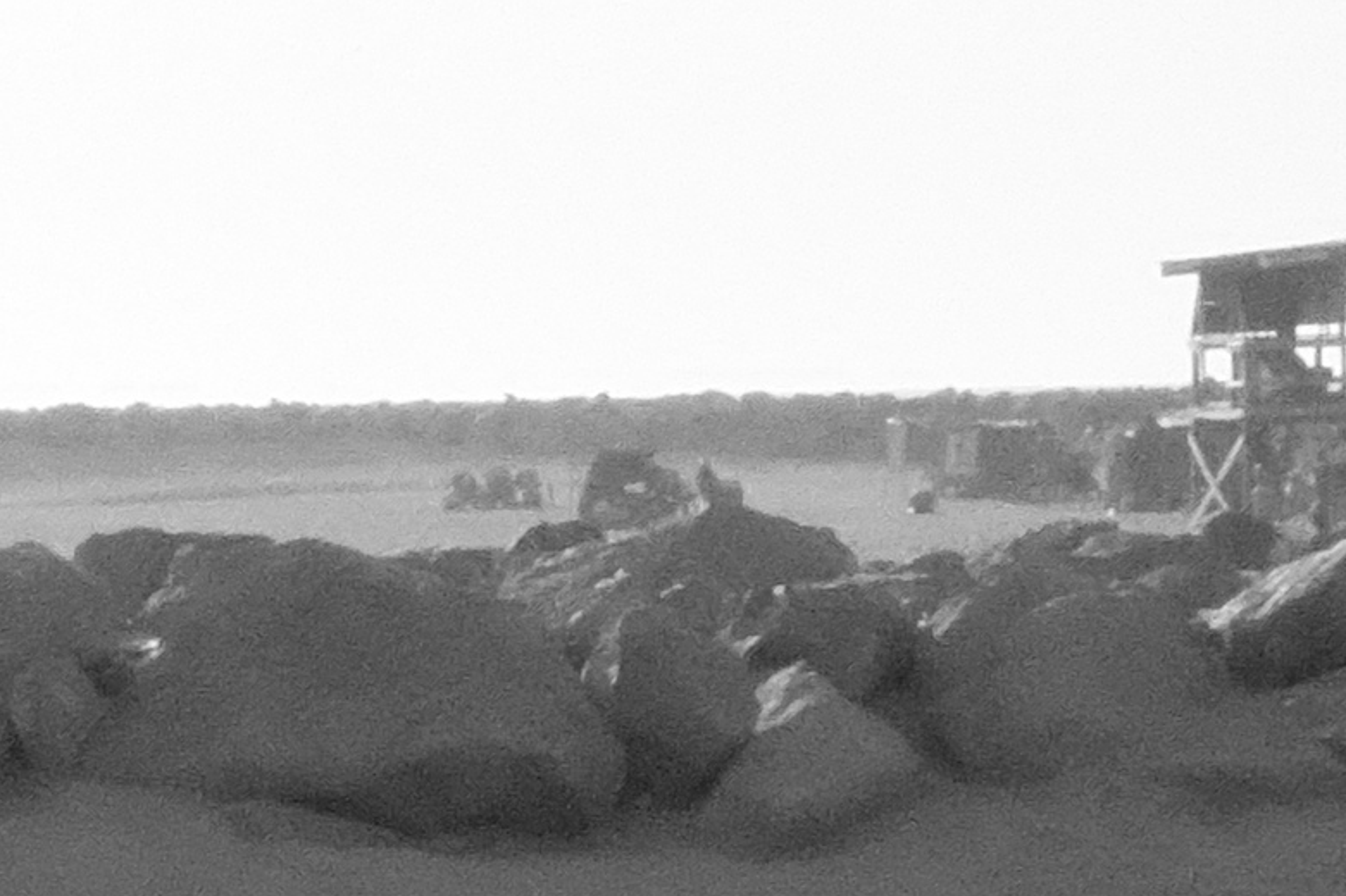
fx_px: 10053
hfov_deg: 6.9
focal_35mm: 269
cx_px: -2771
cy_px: 1580
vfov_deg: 5.0
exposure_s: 1/4000
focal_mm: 23
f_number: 16
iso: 12800
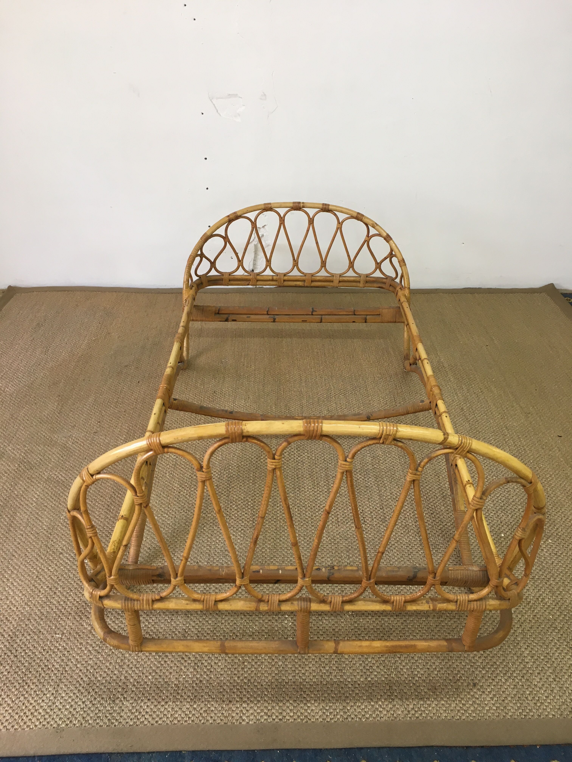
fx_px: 639
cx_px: 286
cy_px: 381
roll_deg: -0.2
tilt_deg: -33.4
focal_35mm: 29
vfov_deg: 61.7
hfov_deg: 48.2
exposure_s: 1/33
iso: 80
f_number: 2.2
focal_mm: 4.15
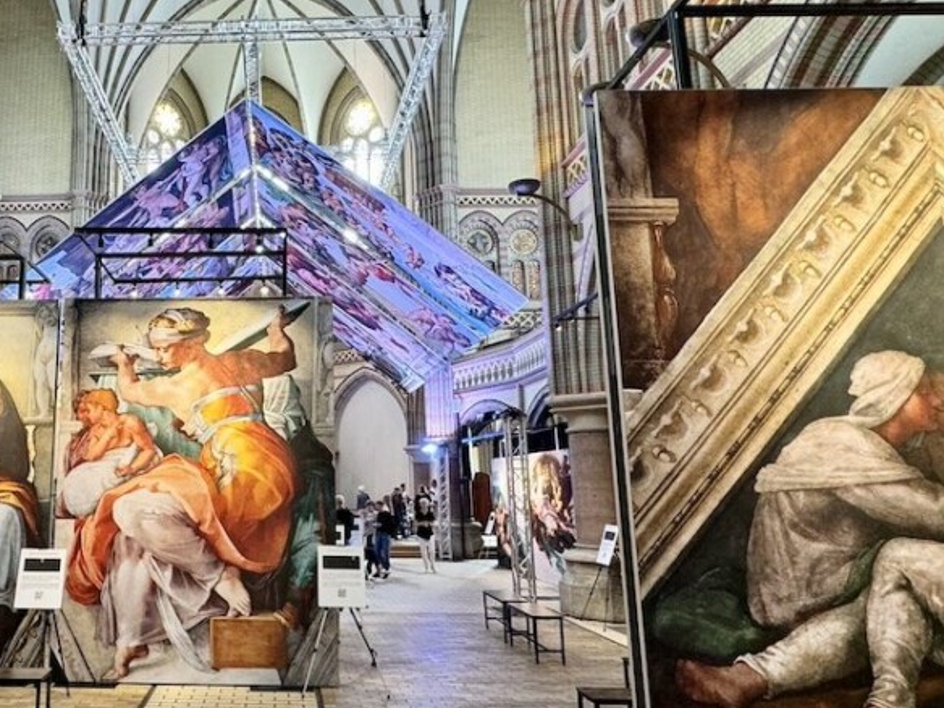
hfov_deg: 69.0
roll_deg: -0.3
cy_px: 411
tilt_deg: +10.8
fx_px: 627
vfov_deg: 58.6
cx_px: 234
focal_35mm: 23
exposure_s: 1/50
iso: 160
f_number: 2.2
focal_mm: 2.22
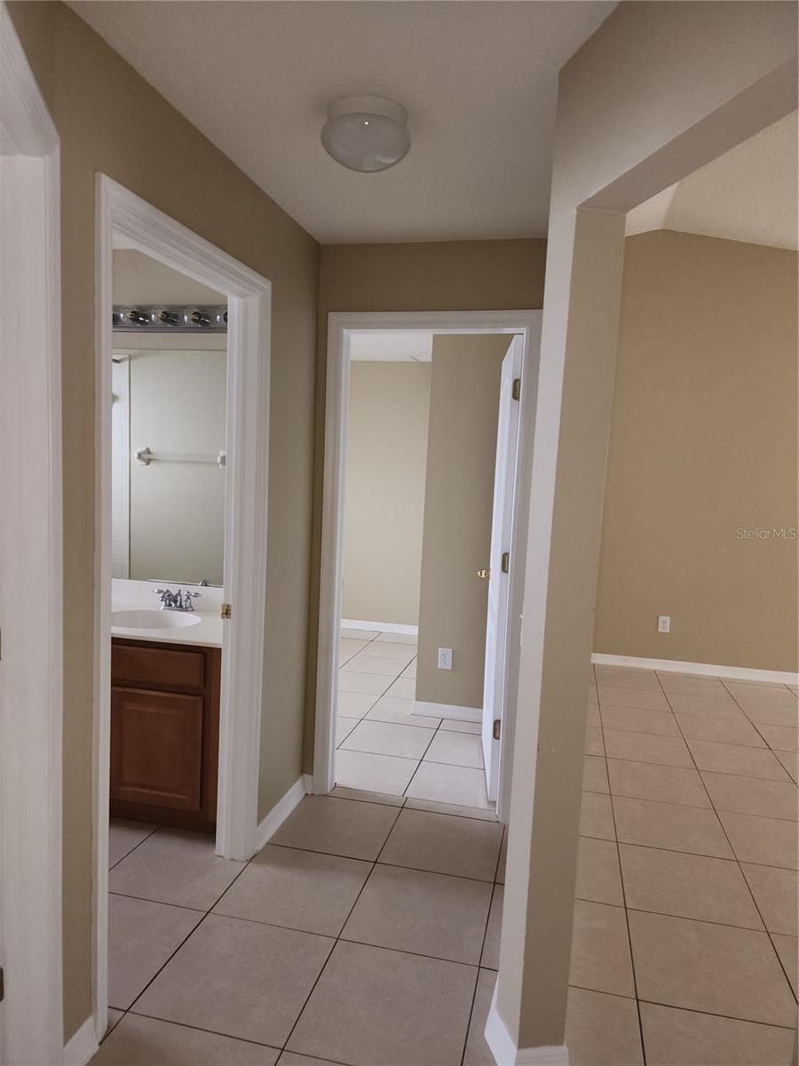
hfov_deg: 58.9
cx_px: 400
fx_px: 708
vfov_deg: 73.9
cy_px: 533
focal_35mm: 23
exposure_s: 1/40
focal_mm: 6.4
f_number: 1.8
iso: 125
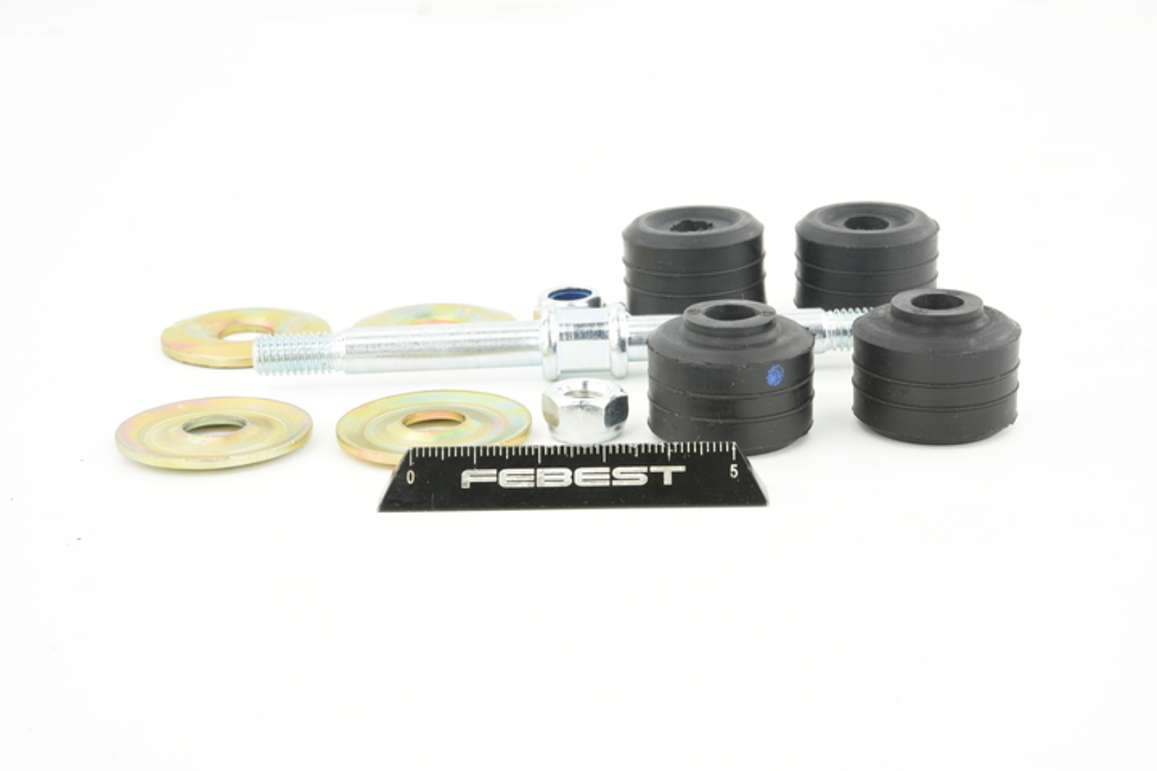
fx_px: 1928
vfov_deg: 22.6
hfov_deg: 33.4
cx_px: 578
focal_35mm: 60
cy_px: 386
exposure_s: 1/2.5
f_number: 29
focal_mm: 60
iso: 100
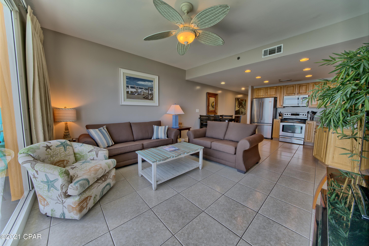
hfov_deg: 112.6
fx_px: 123
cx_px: 184
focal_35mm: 12
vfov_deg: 90.0
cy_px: 123
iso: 200
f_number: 19
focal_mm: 12
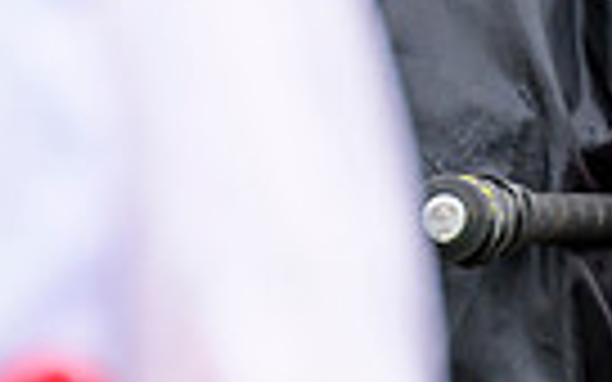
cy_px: -292
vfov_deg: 0.7
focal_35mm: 1917
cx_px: 229
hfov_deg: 1.1
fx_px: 31974
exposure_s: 1/640
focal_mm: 400
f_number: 5.6
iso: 1000
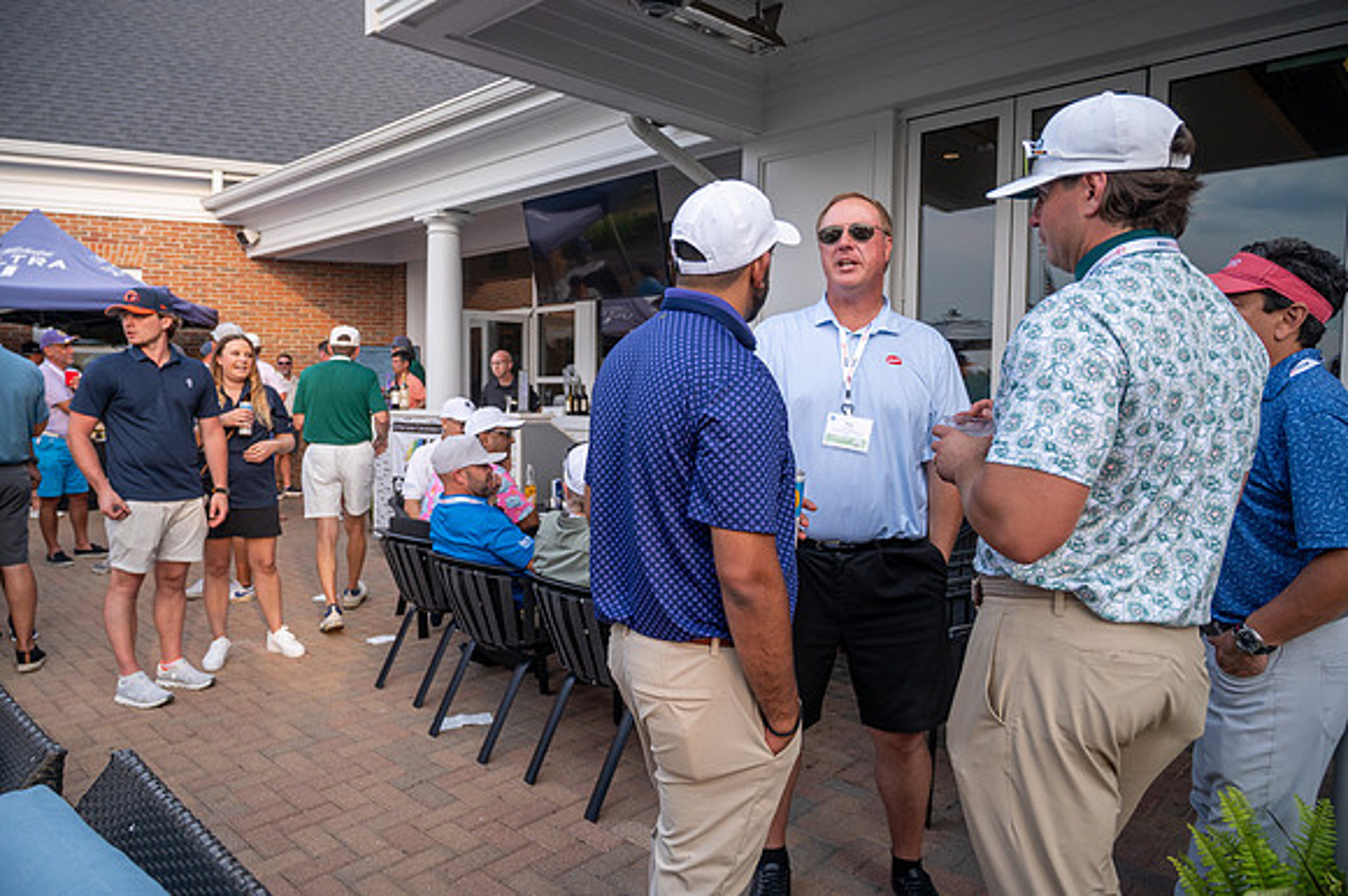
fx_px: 898
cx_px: 674
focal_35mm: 24
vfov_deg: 53.1
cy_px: 448
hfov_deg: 73.8
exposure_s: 1/800
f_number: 4
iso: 500
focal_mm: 24
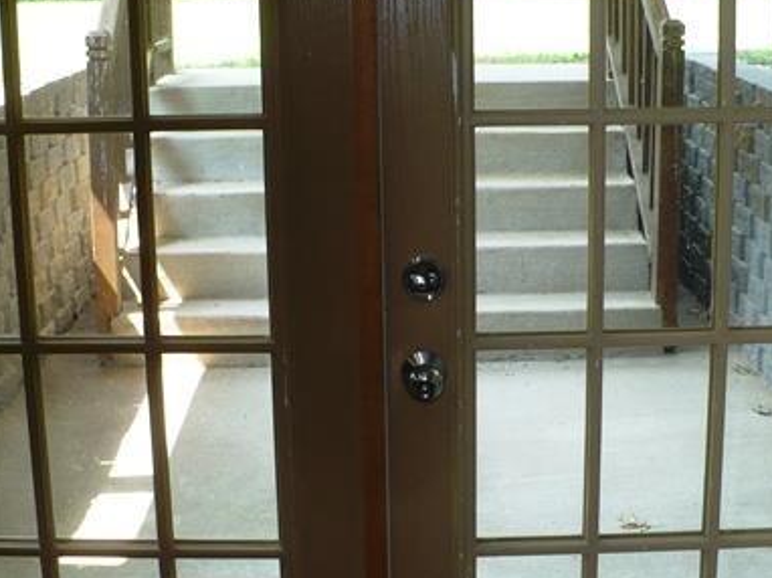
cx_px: 376
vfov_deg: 23.6
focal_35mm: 62
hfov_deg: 31.2
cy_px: 263
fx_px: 1382
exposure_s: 1/60
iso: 100
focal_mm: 6.1
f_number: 2.8
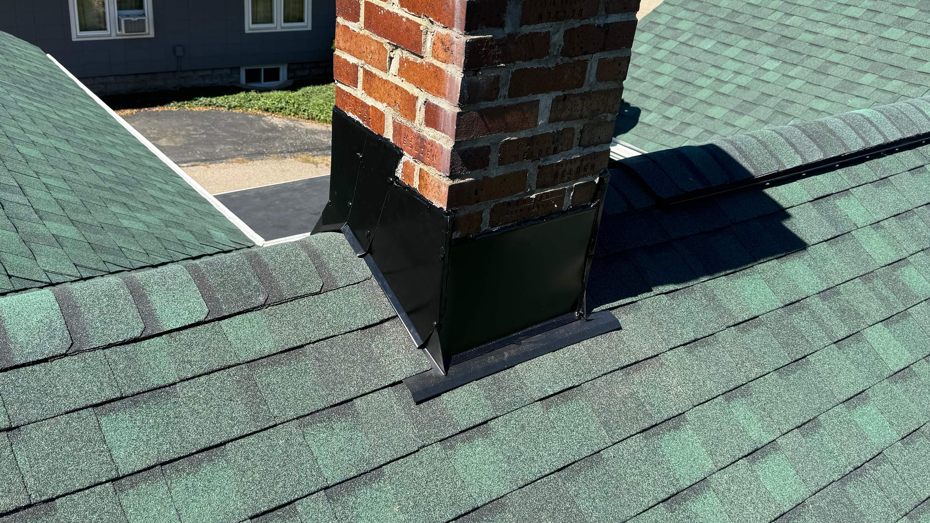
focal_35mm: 33
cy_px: 221
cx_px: 416
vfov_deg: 35.6
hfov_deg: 59.4
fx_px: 814
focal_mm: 6.76
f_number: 1.78
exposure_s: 1/1869
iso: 80
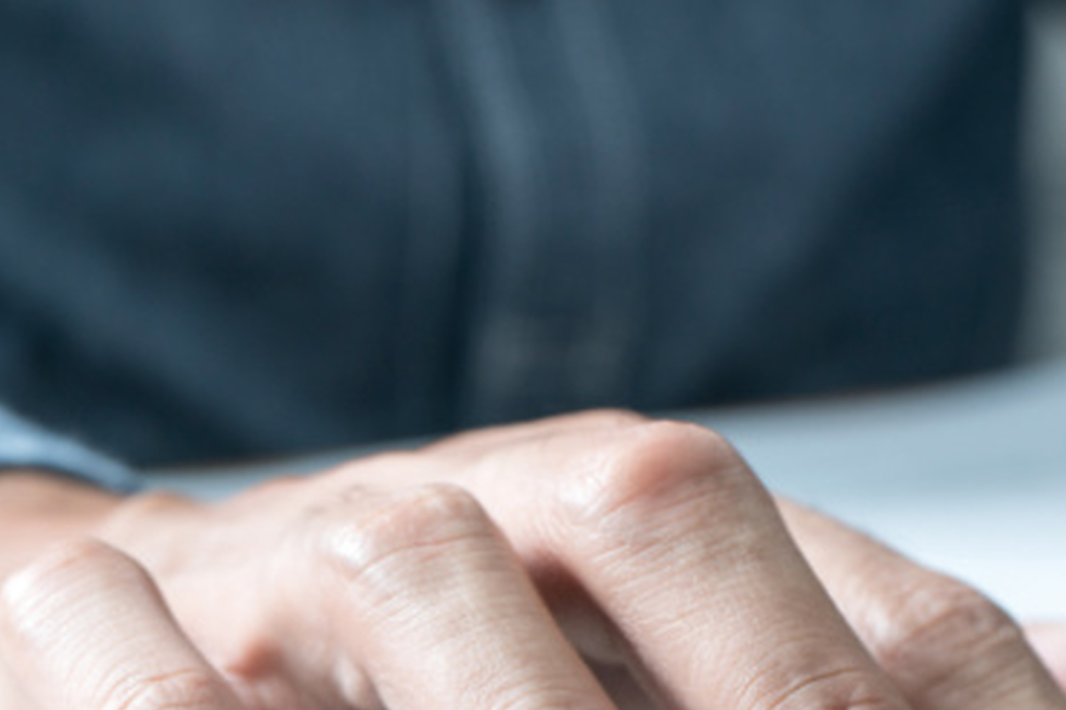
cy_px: 479
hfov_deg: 10.5
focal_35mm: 195
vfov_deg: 7.0
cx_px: 1037
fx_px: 5774
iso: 320
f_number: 8
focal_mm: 100
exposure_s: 1/50
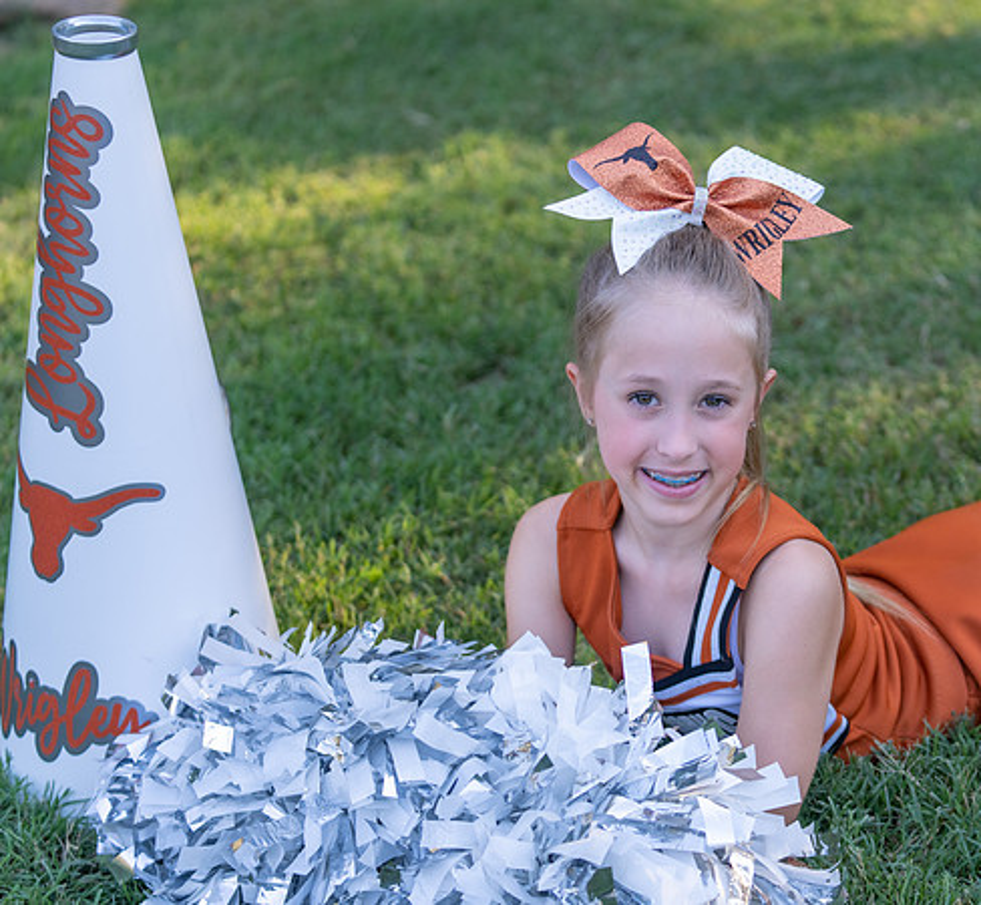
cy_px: 500
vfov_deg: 16.7
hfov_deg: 18.0
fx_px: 3079
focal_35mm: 100
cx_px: 718
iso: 200
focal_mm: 70
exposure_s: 1/320
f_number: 2.8
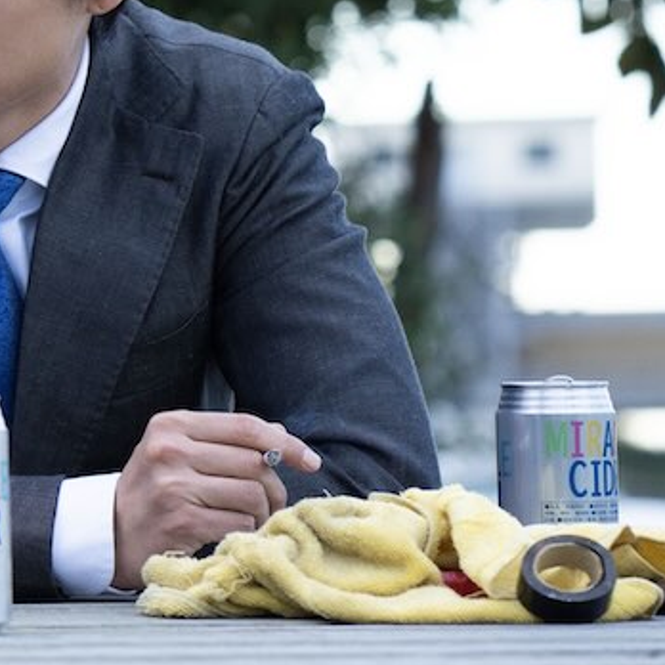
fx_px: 5781
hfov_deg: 6.4
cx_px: -541
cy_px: 226
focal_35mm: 266
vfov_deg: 6.6
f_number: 4
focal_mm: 85
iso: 640
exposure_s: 1/320
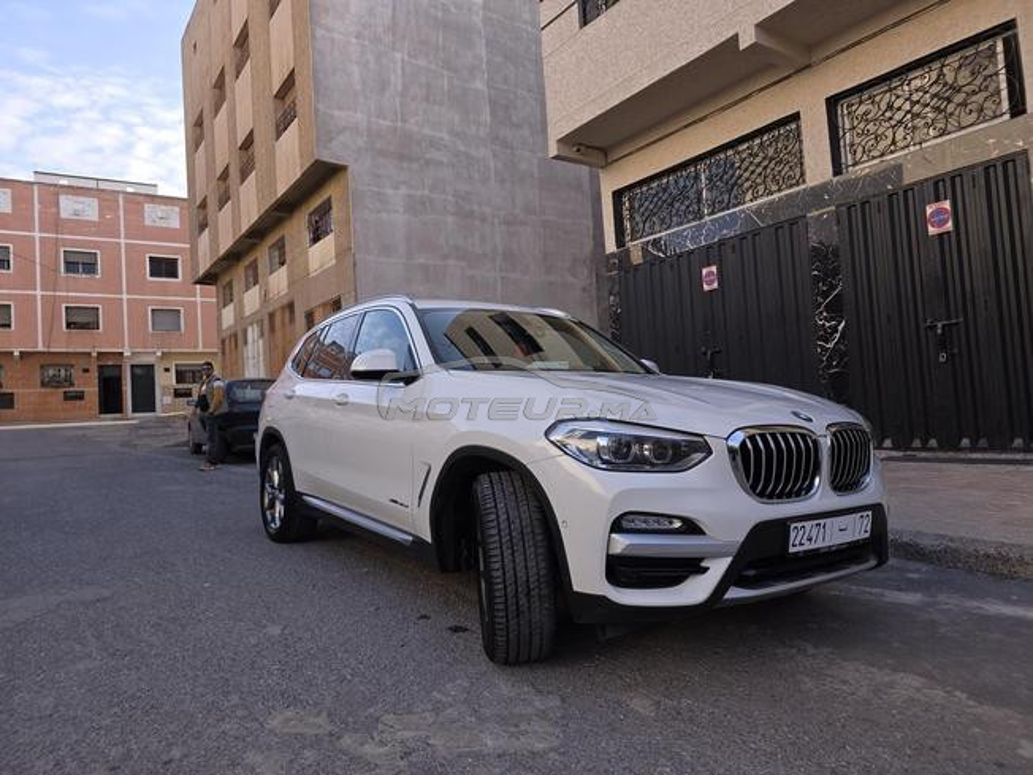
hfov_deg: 73.9
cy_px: 388
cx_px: 516
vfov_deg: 58.9
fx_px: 686
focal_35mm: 23
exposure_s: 1/197
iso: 12
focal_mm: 6.3
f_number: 1.7
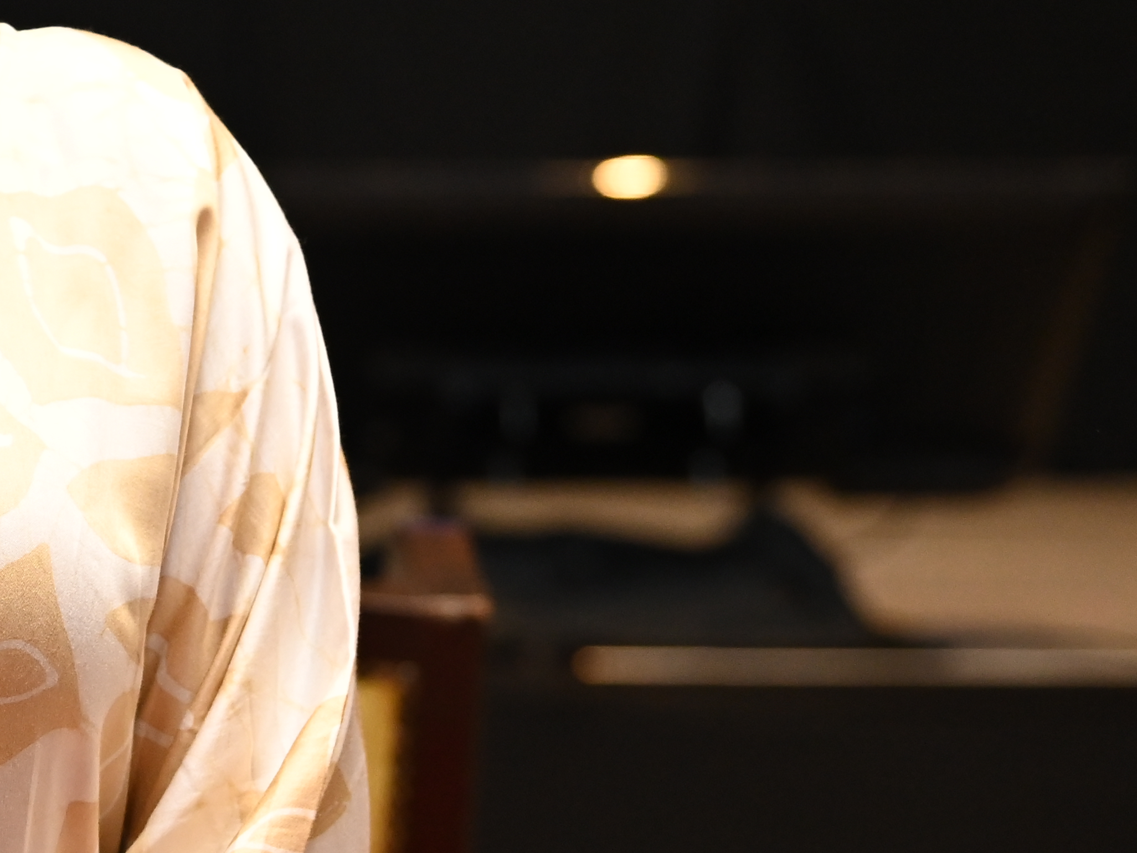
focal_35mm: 184
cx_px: -416
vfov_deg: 8.0
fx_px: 6044
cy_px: 28
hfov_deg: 10.5
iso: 2000
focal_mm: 65
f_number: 4
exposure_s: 1/200
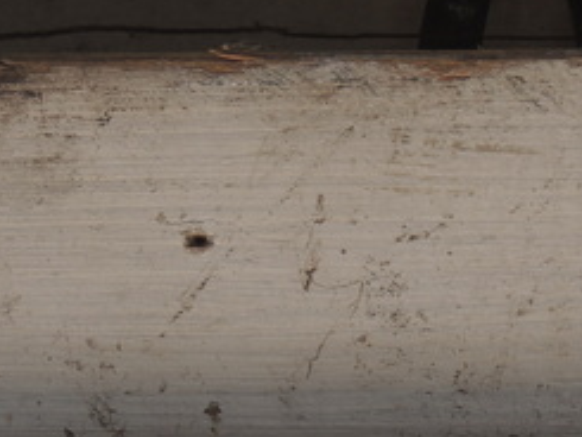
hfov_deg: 7.5
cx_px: 463
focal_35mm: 263
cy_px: 533
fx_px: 4424
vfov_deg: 5.6
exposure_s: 1/60
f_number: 3.2
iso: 80
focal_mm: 19.7
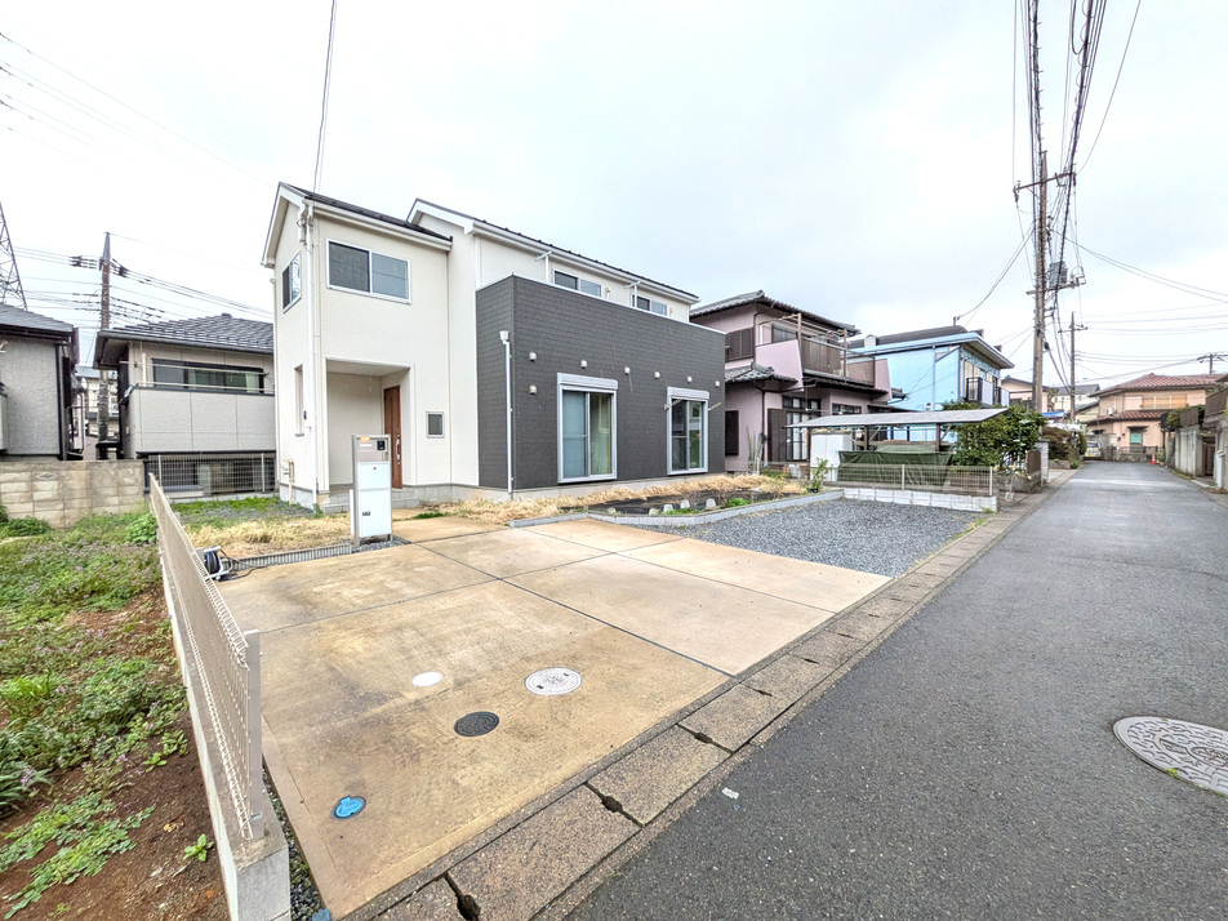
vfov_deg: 85.7
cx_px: 614
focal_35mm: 14
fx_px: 497
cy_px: 460
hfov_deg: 102.1
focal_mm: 1.83
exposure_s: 1/322
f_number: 2.2
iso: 50
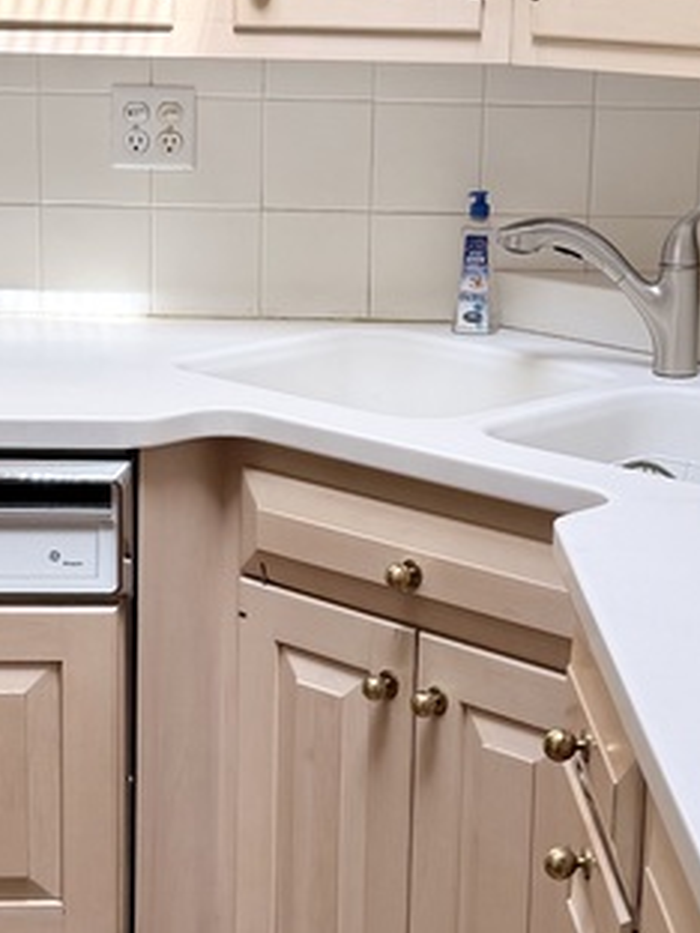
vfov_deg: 23.6
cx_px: 377
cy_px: 425
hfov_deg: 17.8
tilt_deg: -12.7
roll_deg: -2.0
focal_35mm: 83
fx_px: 2238
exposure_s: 1/238
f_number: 1.78
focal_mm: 6.76
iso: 80
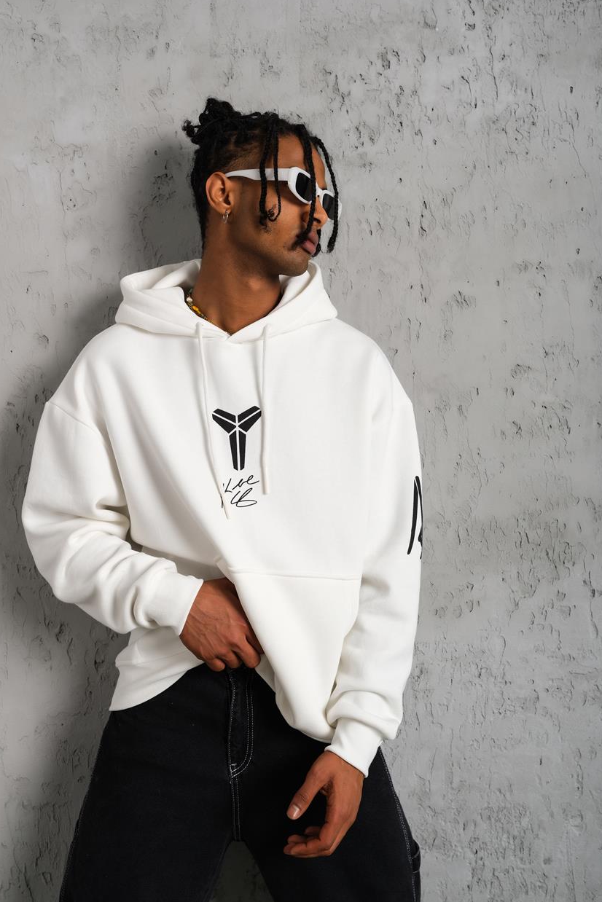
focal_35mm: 39
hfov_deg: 34.2
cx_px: 269
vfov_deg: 49.5
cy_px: 471
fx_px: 978
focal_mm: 23
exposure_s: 1/160
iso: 160
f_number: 5
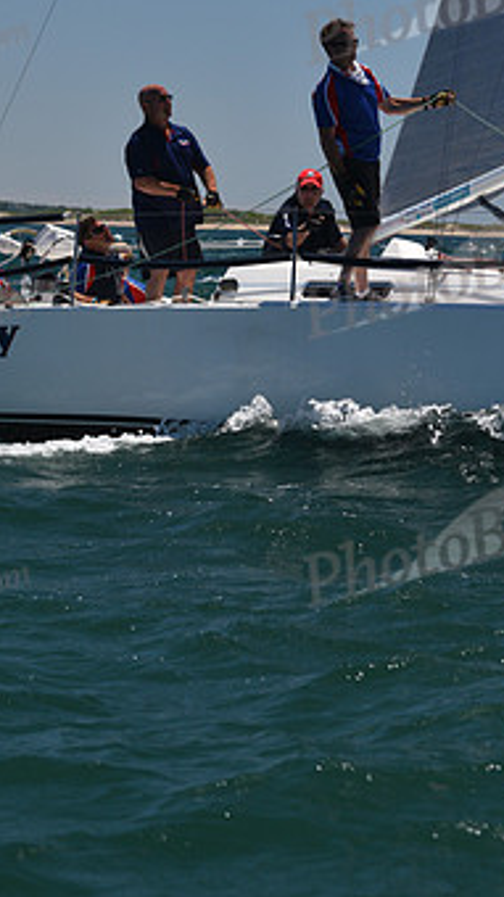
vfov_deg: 12.6
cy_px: 171
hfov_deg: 7.1
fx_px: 4043
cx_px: 168
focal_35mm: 170
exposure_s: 1/800
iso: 250
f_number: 6.3
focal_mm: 95
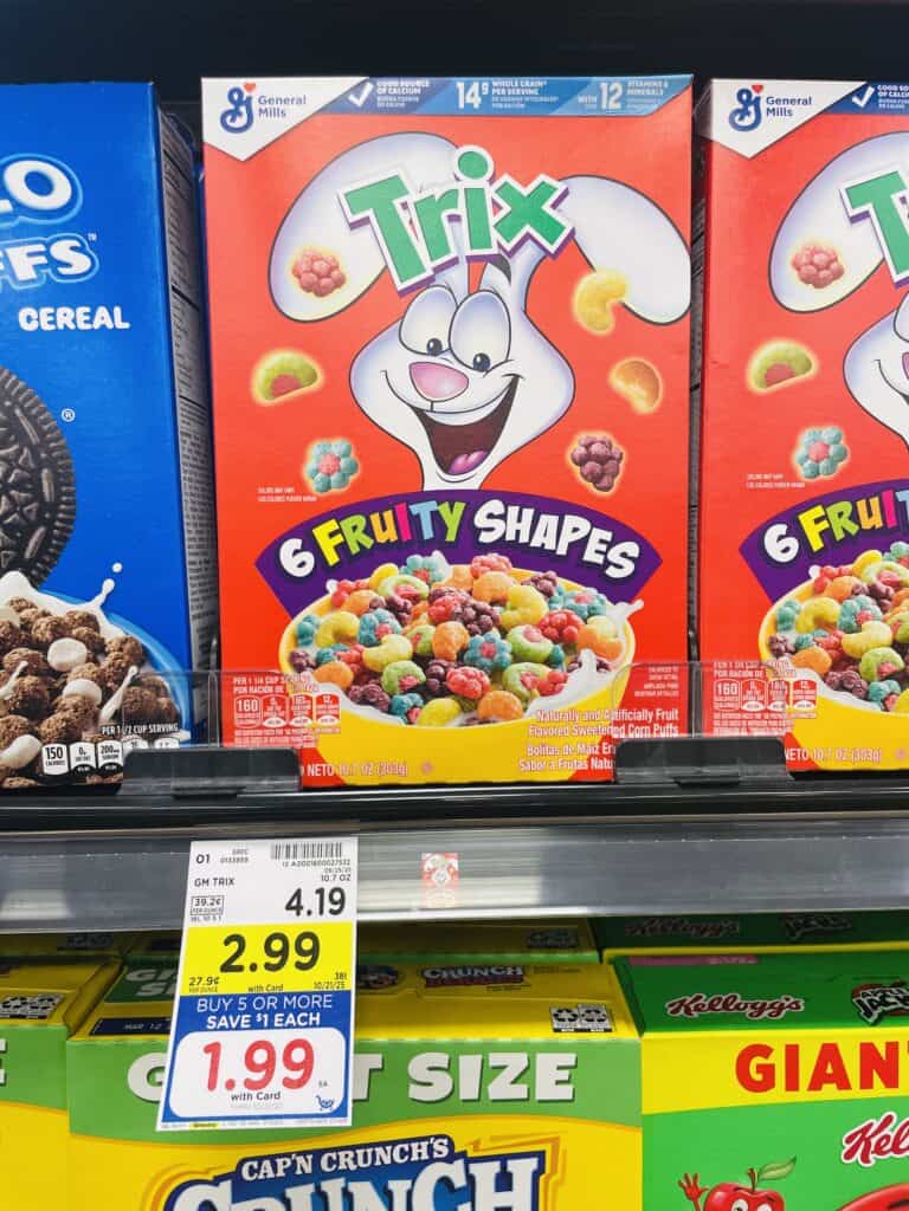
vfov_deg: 67.3
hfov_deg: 53.1
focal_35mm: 26
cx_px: 454
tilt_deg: -3.4
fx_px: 910
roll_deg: +1.1
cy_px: 606
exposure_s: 1/120
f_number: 1.6
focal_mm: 4.2
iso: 125
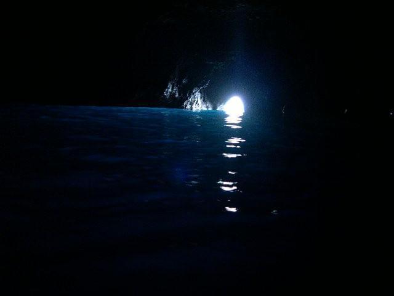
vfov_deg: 37.7
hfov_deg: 49.0
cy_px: 148
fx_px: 433
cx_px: 197
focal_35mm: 38
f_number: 2.8
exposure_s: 1/15
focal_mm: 8
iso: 400
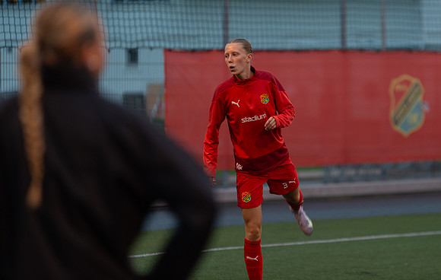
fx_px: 2943
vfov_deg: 5.4
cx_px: 265
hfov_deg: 8.6
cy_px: 104
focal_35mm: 244
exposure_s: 1/200
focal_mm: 200
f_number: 3.2
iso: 900
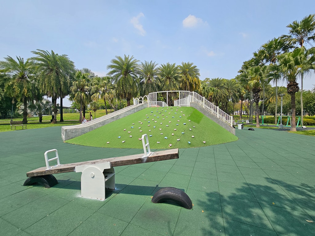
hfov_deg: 106.2
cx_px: 158
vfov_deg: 89.9
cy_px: 118
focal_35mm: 13
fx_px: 118
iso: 50
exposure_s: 1/3084
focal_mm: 2.2
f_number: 2.2
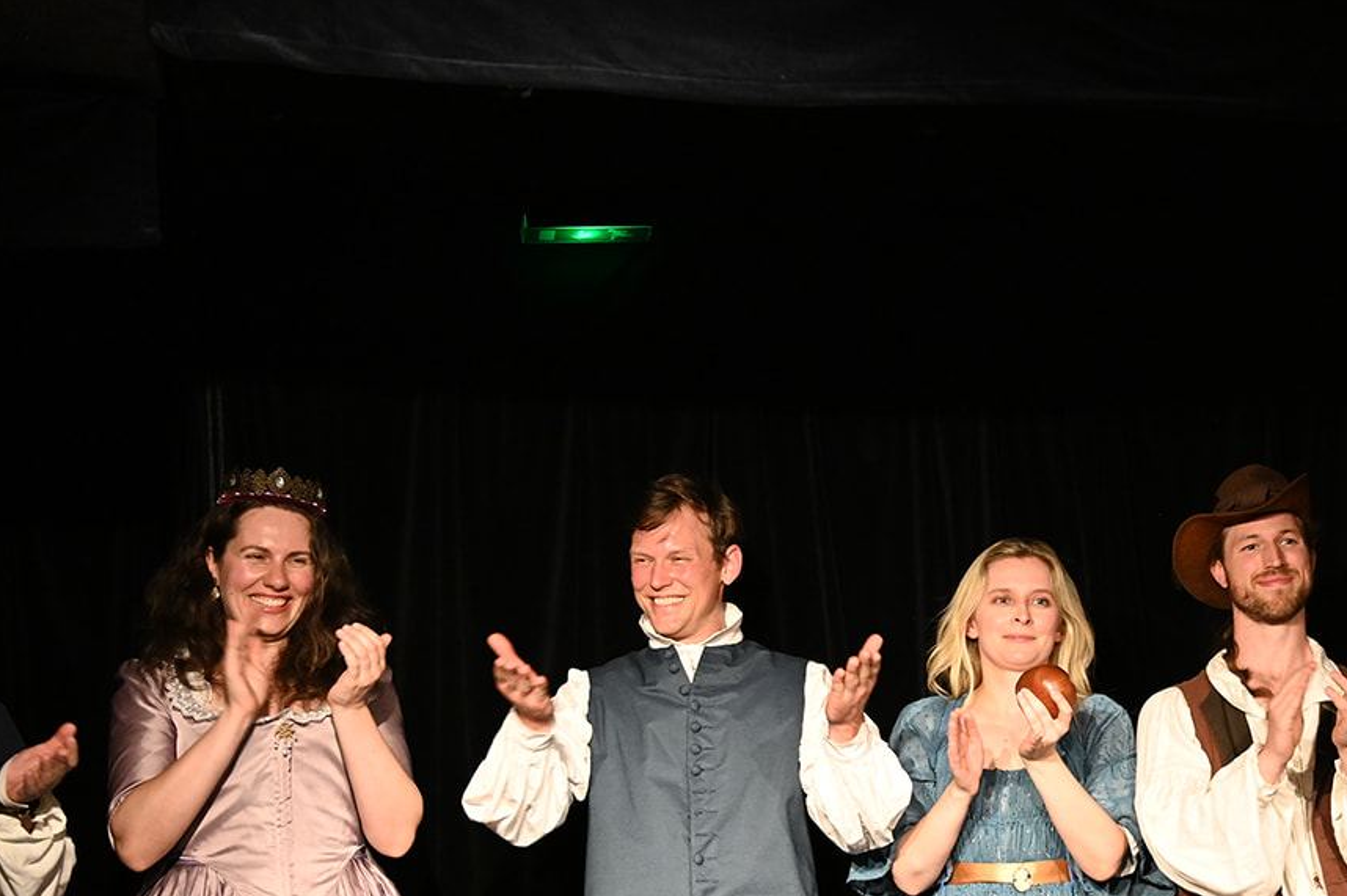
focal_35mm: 69
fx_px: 2580
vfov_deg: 19.6
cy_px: 677
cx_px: 1020
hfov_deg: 28.8
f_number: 4
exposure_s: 1/125
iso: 3200
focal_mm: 37
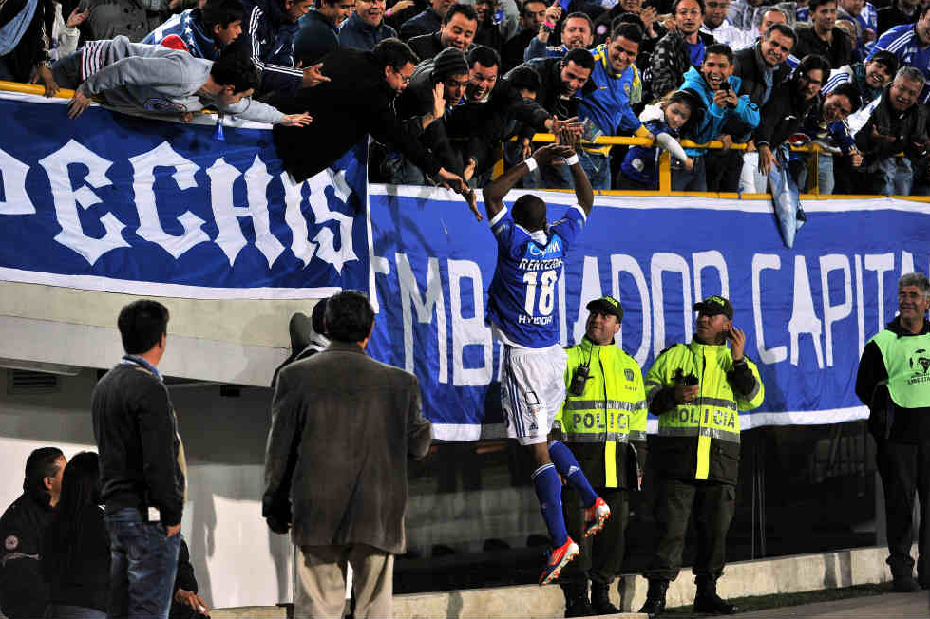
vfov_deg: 6.8
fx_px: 5190
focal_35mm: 201
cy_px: 309
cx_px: 466
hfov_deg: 10.2
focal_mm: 200
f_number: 4
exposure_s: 1/1000
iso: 2500
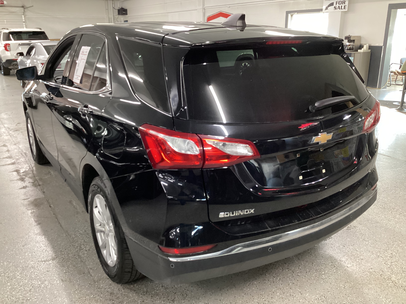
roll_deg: -0.3
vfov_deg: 45.4
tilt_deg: -19.2
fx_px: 364
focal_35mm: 31
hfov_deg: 58.4
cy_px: 152
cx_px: 203
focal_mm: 3.3
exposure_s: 1/50
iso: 320
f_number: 2.4
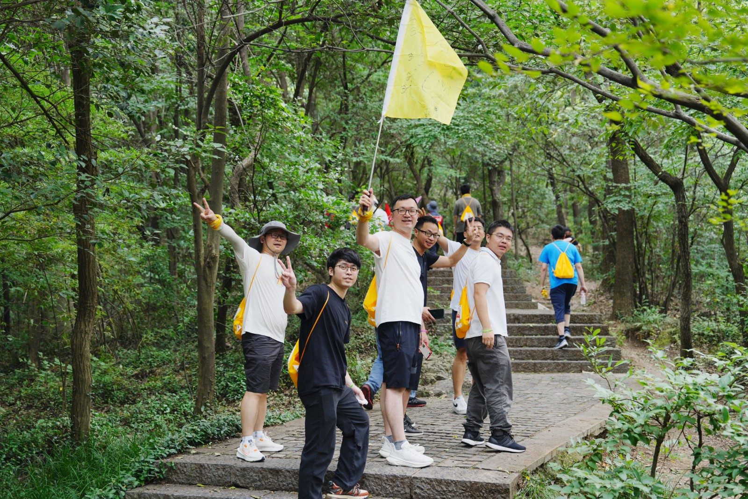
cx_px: 374
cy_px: 250
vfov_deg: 30.5
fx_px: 914
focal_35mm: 44
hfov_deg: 44.5
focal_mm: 44
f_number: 2.8
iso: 125
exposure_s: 1/160
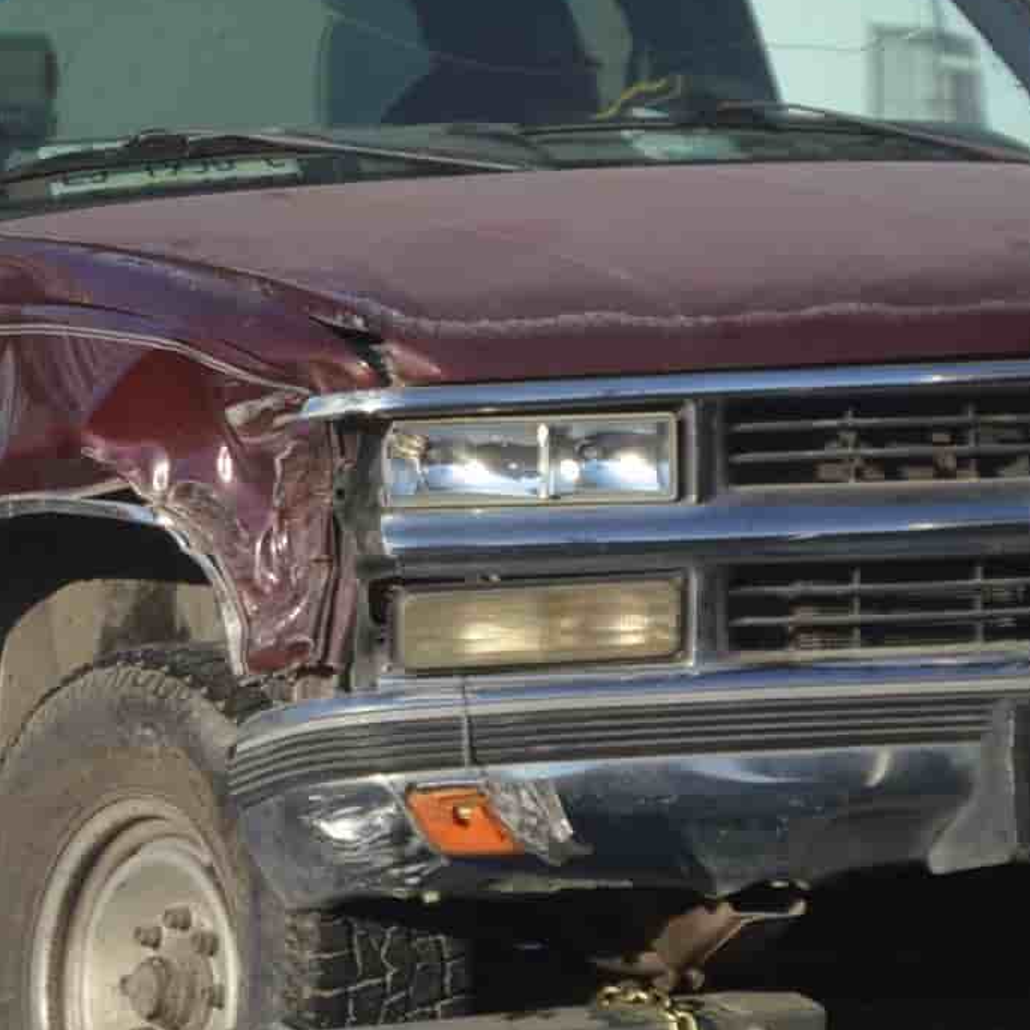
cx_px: 213
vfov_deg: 5.1
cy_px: 327
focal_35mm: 346
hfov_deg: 5.1
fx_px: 11648
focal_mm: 62
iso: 125
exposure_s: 1/500
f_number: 5.6
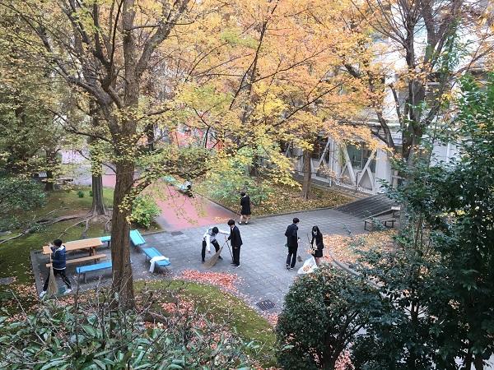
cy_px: 185
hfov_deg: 61.7
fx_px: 414
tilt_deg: -11.7
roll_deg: -0.5
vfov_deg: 48.2
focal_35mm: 29
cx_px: 247
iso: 25
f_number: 2.2
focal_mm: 4.2
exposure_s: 1/33
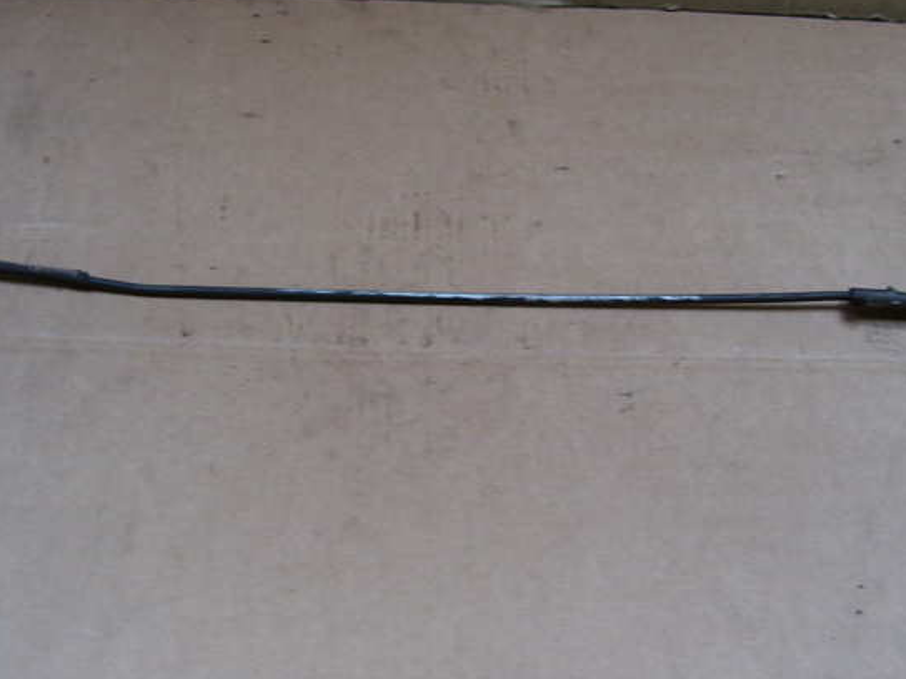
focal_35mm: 49
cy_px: 280
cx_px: 450
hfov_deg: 38.9
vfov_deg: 29.6
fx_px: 1282
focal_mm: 6
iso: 160
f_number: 2.7
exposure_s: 1/20
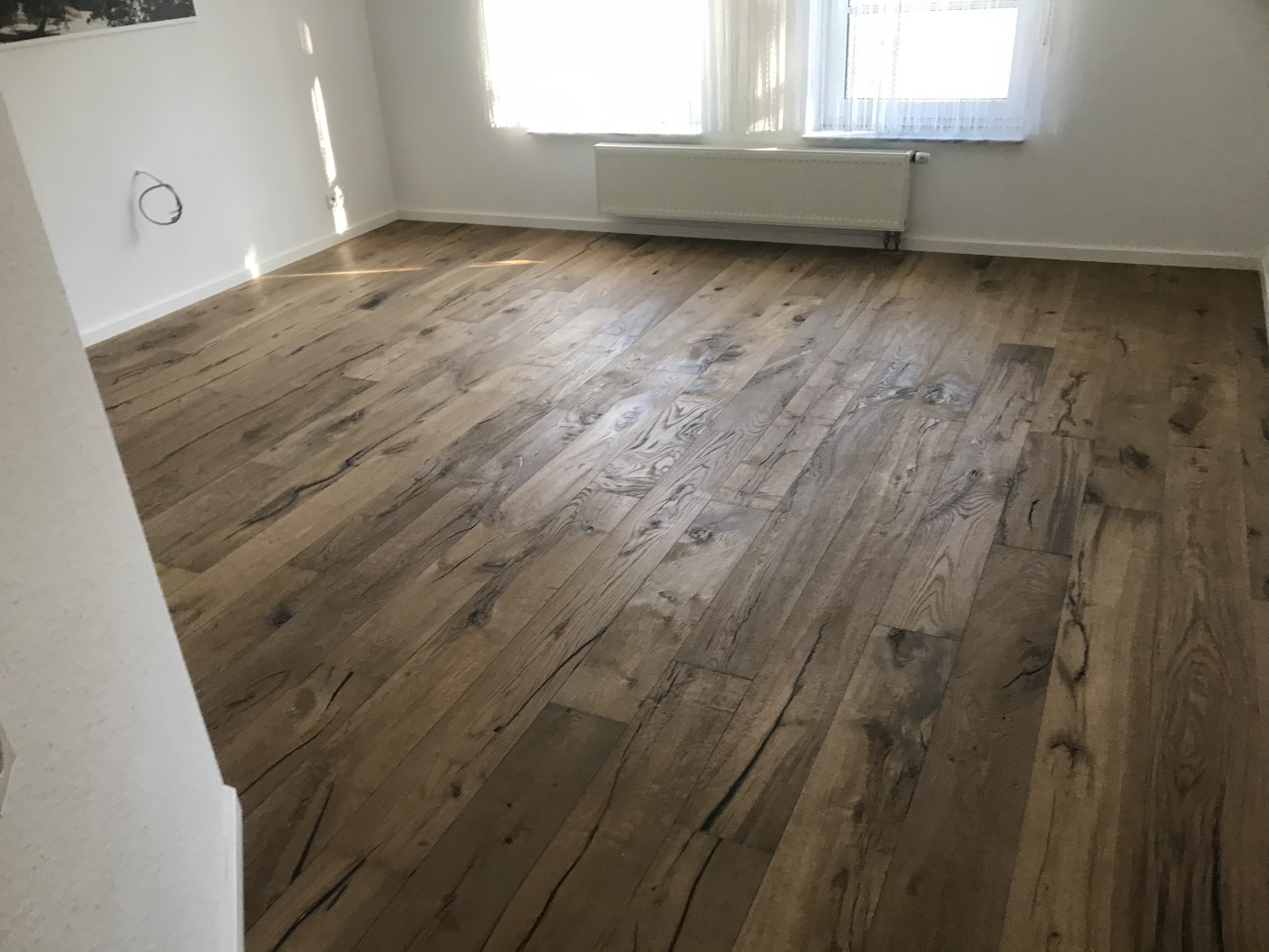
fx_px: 1026
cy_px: 476
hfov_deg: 63.4
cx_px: 634
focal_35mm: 28
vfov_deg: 49.7
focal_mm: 3.99
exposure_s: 1/33
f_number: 1.8
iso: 32
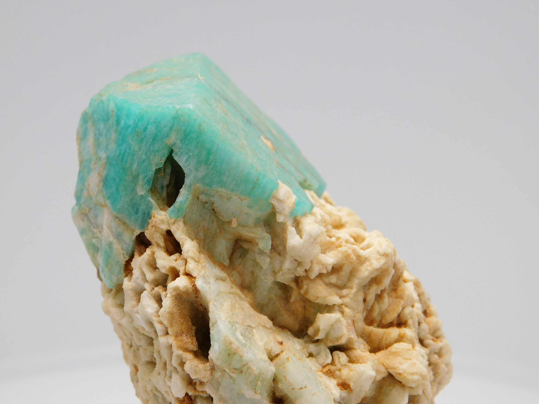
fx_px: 1246
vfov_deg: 18.4
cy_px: 202
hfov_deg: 24.4
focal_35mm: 80
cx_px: 270
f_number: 4.4
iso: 125
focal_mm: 14.2
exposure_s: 1/160
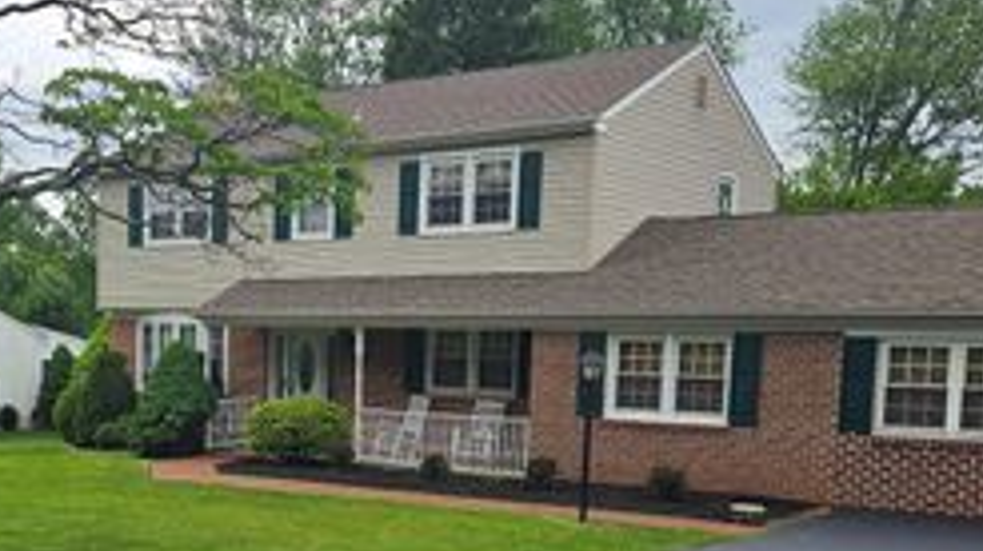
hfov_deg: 39.4
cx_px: 232
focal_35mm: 51
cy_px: 477
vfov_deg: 23.0
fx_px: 1328
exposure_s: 1/1343
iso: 40
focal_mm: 5.4
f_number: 1.8
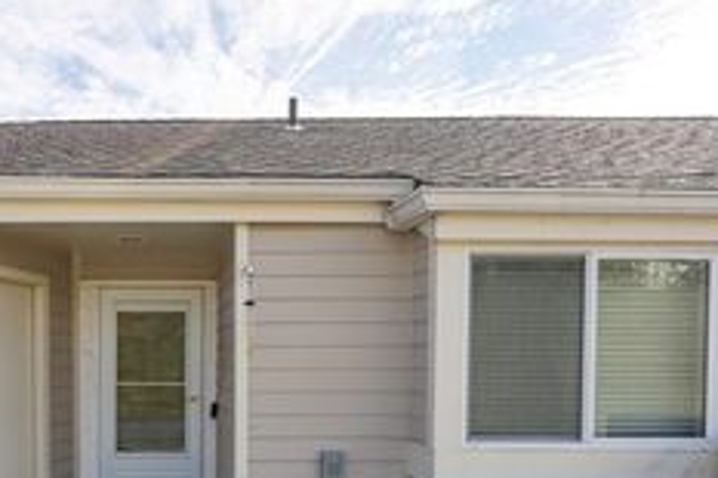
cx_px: 148
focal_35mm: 30
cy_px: 381
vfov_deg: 41.7
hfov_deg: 57.5
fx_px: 598
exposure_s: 1/2000
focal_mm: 14
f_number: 6.3
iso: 320
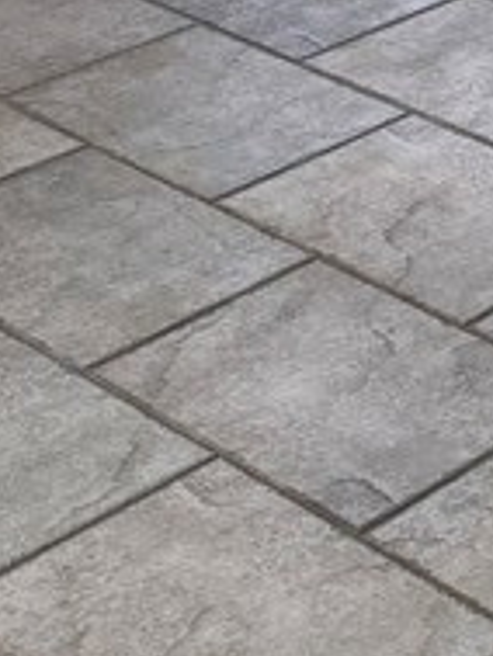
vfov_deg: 13.4
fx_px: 2466
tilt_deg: -11.4
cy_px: -587
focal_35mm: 130
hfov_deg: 10.4
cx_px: 1024
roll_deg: -1.7
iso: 80
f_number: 1.78
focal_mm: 6.76
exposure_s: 1/180
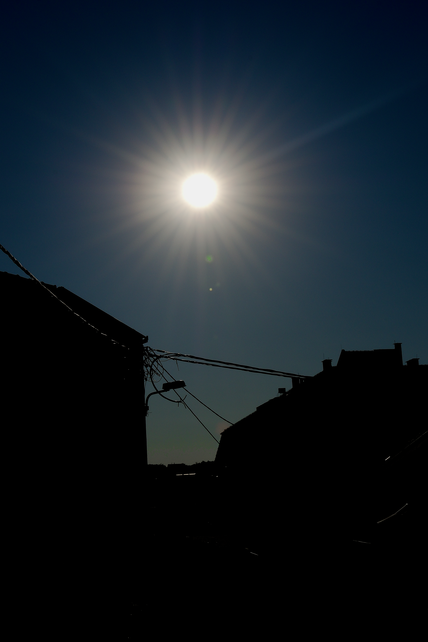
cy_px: 321
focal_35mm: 60
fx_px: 1070
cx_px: 214
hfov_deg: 22.6
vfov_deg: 33.4
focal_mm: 40
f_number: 20
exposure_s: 1/1600
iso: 100
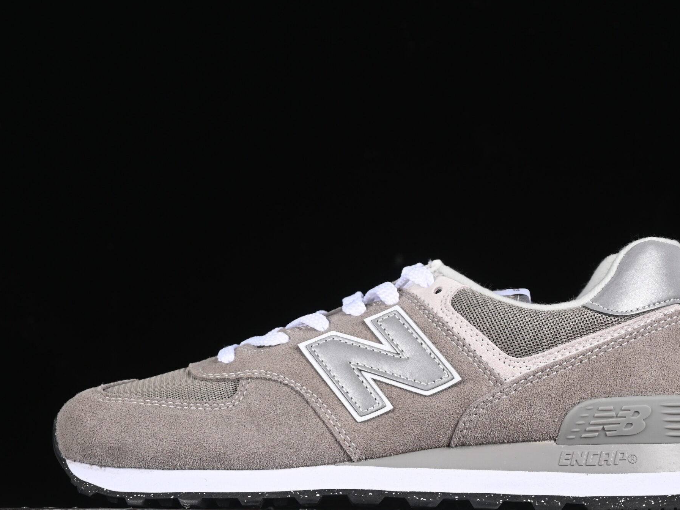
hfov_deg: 19.1
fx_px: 2023
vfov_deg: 14.4
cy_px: 308
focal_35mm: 103
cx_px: 387
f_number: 7.1
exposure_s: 1/80
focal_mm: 50
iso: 160
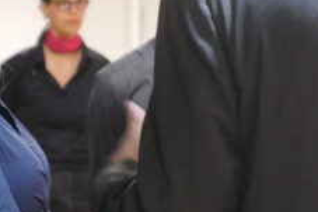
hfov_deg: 6.3
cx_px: 133
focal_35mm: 329
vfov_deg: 4.2
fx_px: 2904
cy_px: 84
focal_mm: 35
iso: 2000
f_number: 2.8
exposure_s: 1/80
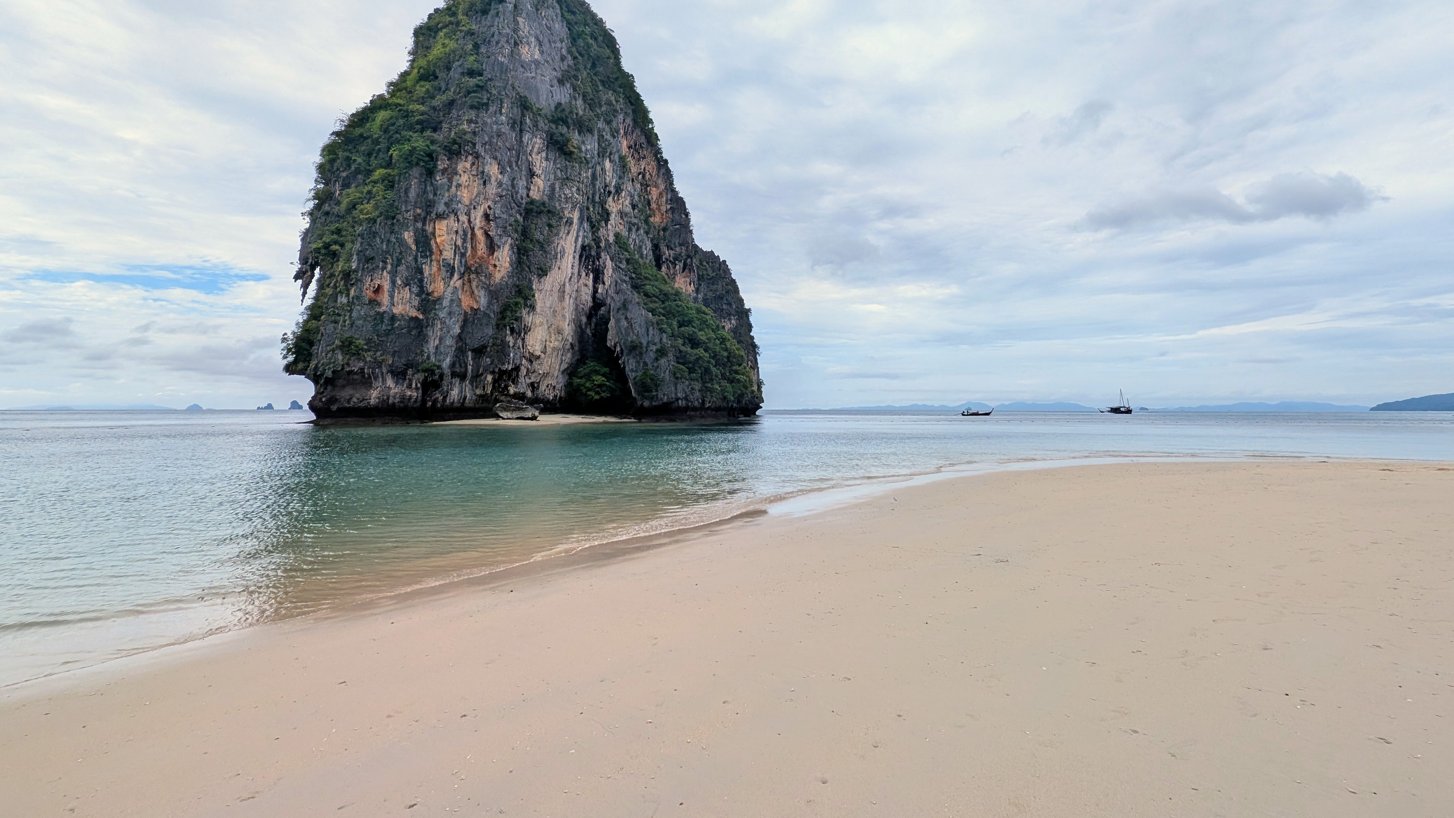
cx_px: 735
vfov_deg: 68.1
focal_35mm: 15
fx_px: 578
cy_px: 258
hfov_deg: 103.0
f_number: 2.2
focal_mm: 1.95
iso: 48
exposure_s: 1/1188
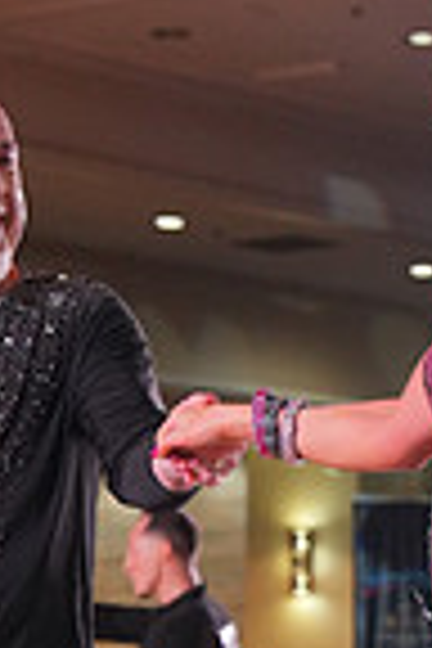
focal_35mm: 197
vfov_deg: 10.2
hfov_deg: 7.0
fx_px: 3546
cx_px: 322
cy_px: 864
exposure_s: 1/500
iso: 2000
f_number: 4
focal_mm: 49
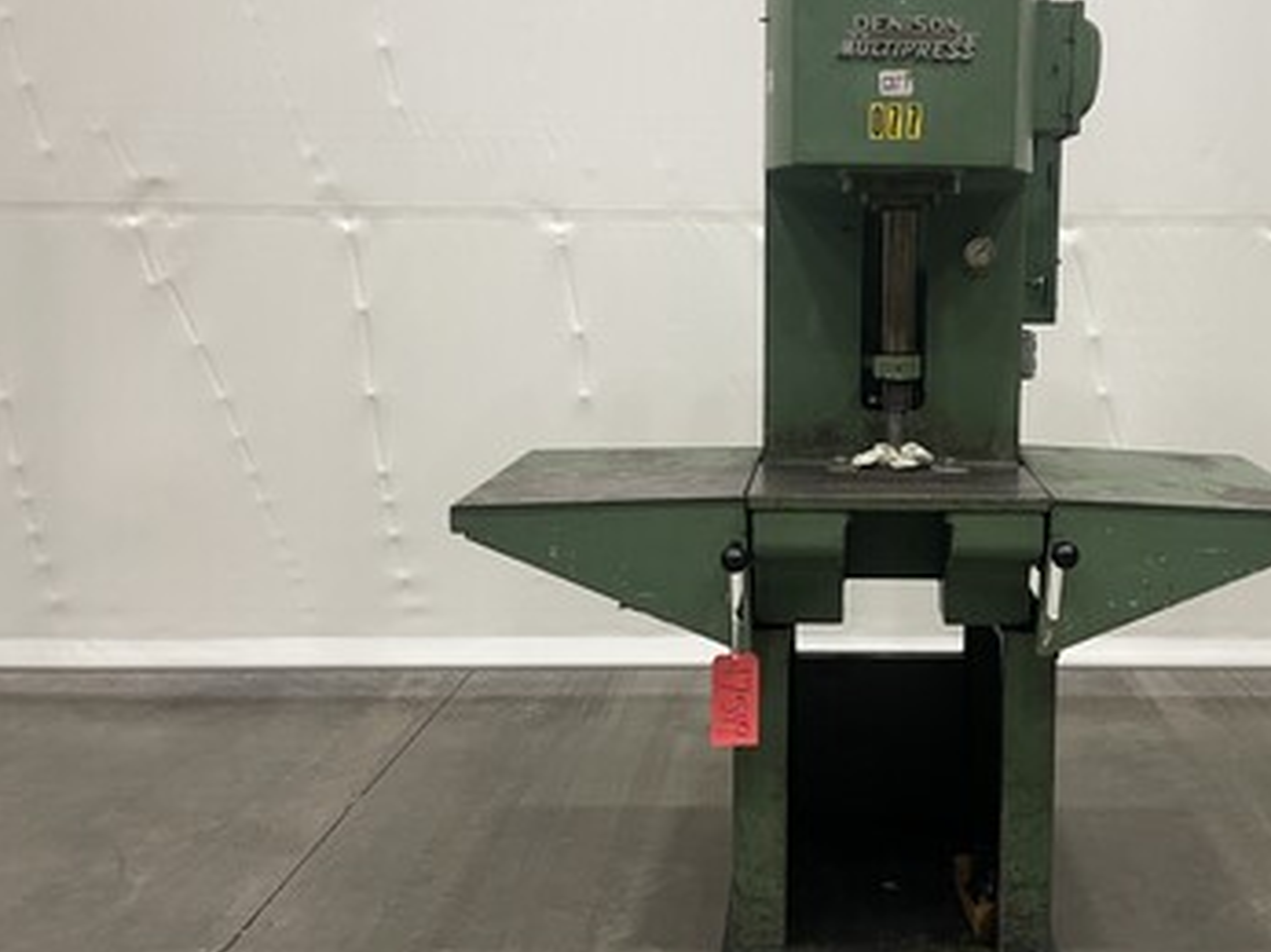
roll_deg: -0.4
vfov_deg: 39.5
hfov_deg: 50.2
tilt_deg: -6.5
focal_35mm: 36
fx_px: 1321
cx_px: 879
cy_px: 386
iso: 200
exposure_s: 1/60
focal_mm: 5.1
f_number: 1.6
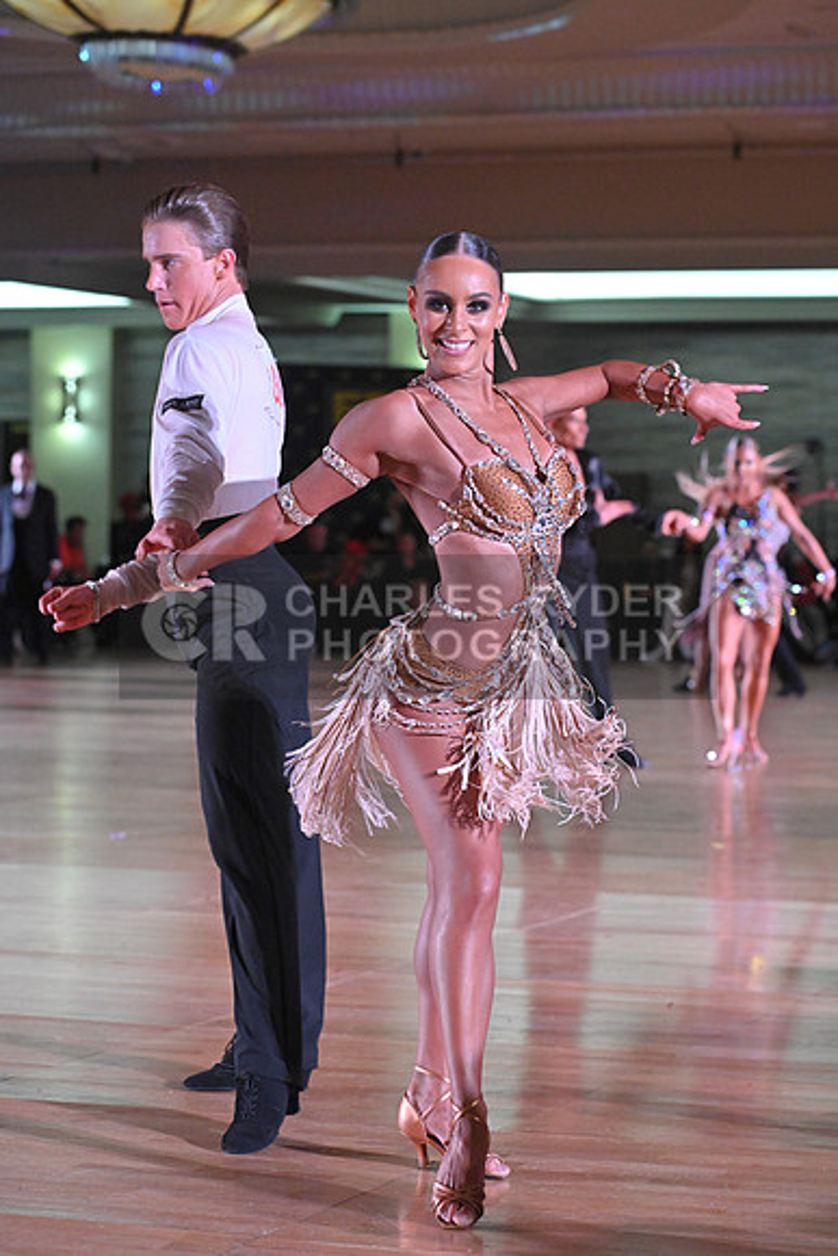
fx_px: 3559
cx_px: 419
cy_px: 628
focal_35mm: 102
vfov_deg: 20.0
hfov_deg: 13.4
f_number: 5.6
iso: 6400
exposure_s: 1/400
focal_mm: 102
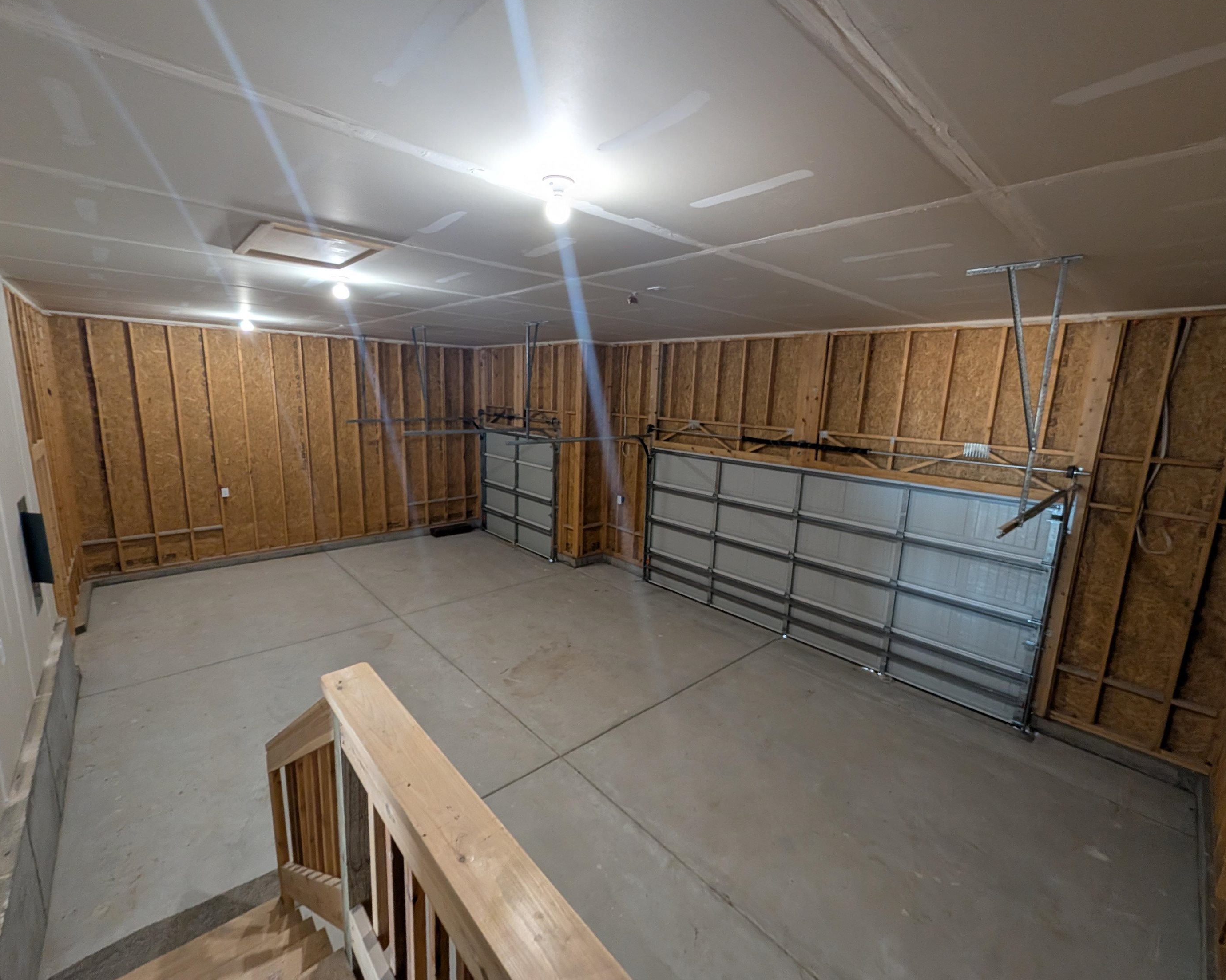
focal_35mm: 13
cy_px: 484
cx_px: 614
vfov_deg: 92.2
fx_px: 472
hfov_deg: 104.8
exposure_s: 1/30
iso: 117
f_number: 1.7
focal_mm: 2.02
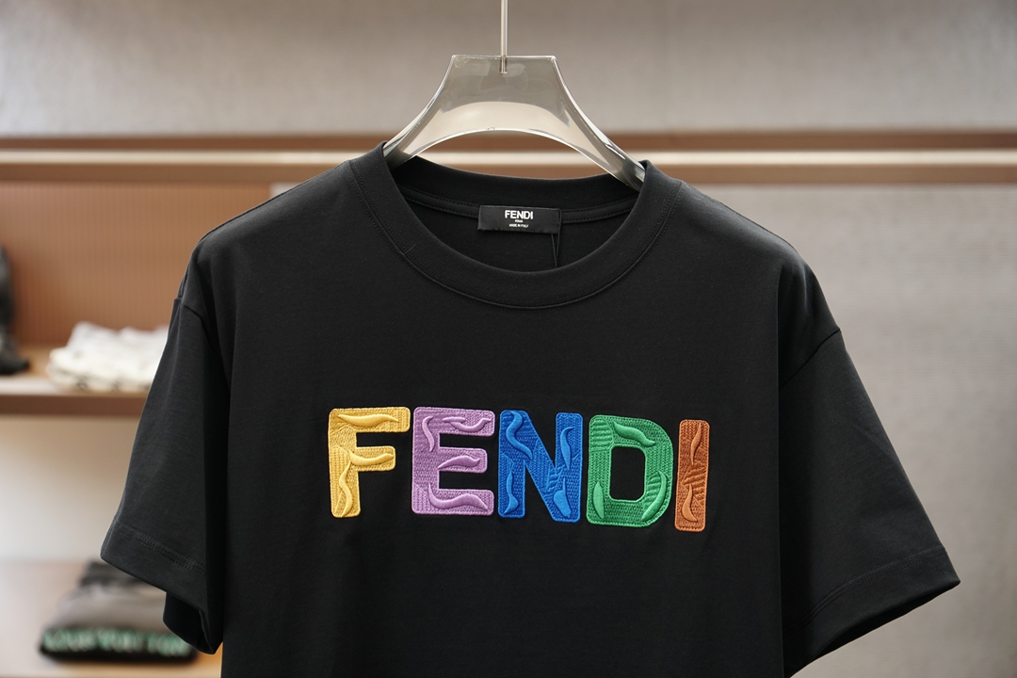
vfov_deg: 16.6
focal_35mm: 82
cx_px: 508
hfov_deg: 24.6
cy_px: 339
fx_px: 2330
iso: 320
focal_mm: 55
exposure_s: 1/125
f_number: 3.5
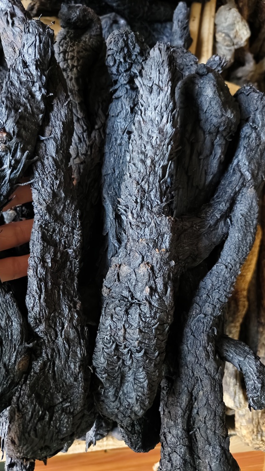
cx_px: 121
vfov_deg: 71.9
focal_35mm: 26
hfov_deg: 44.3
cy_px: 238
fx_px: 325
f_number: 1.88
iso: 5191
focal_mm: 5.56
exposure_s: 1/152
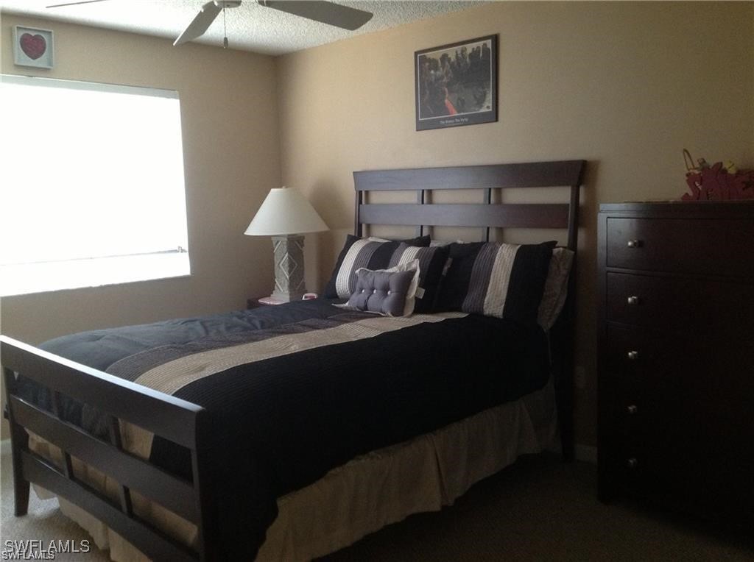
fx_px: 761
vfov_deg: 40.6
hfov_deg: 52.7
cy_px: 281
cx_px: 377
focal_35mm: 35
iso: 250
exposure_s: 1/15
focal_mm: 4.28
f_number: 2.4
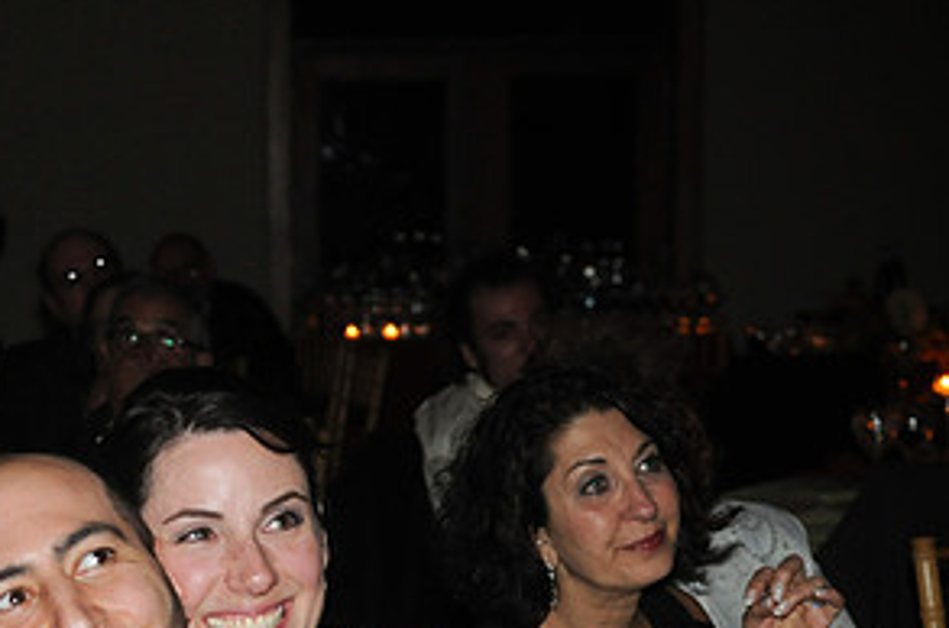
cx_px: 146
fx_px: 2972
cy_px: 600
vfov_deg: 12.0
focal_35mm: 113
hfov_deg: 17.9
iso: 800
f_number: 4
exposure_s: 1/40
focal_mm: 38
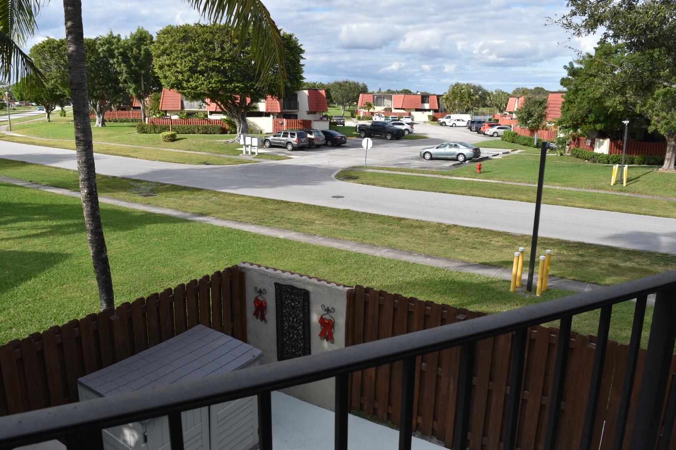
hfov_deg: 67.4
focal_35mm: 27
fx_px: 507
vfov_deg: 47.9
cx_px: 338
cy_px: 225
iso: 200
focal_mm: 18
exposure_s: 1/320
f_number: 9
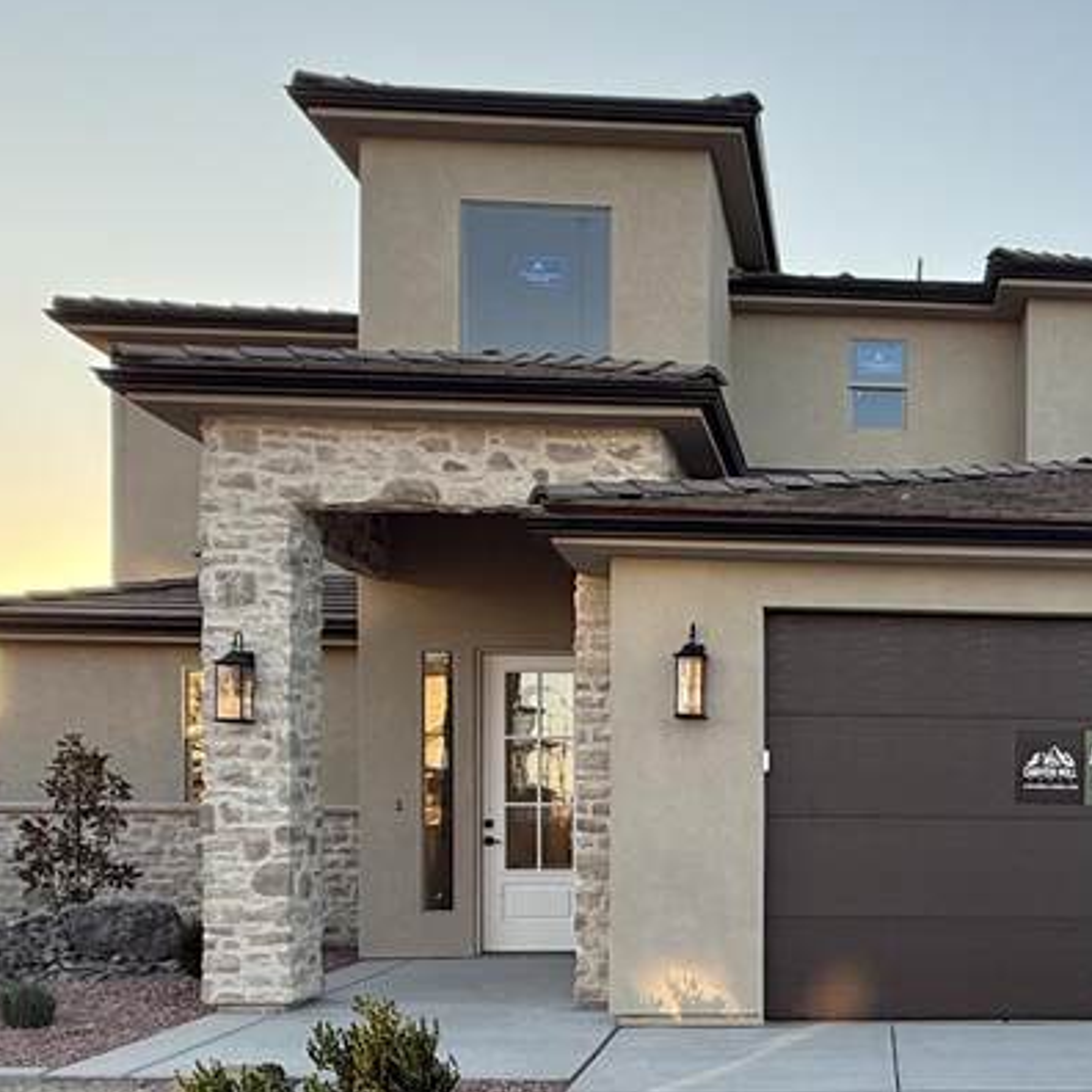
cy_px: 849
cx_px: 990
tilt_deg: -0.3
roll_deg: -0.5
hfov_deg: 38.8
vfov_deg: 40.4
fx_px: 1428
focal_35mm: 40
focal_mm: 2.22
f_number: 2.2
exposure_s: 1/158
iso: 64
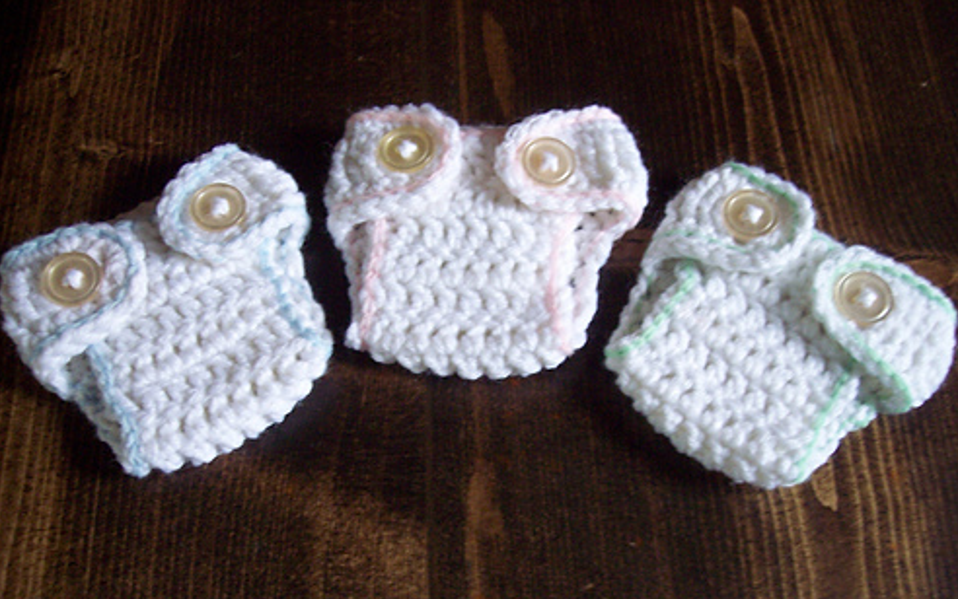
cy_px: 345
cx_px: 475
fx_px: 1097
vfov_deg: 30.5
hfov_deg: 47.2
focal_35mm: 42
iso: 200
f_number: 3.4
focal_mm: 8
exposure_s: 1/8
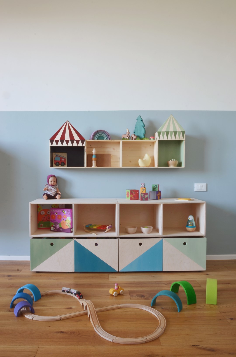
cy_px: 178
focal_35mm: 32
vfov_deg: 59.6
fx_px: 311
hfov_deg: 41.5
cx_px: 118
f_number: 22
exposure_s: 3
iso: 100
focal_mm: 21
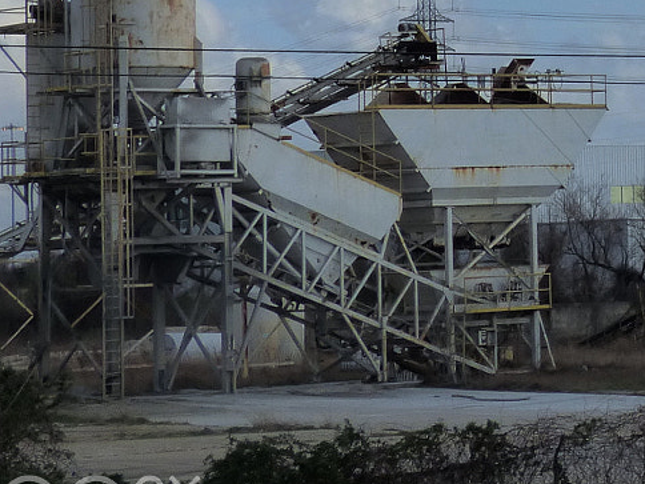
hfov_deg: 10.5
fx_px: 3391
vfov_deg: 8.1
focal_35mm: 182
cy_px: -119
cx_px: 936
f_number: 3.9
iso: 160
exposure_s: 1/1300
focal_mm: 9.51
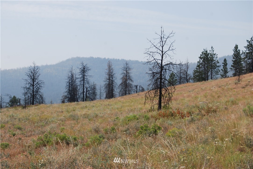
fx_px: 580
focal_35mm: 82
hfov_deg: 24.6
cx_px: 126
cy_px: 84
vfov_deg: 16.6
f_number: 8
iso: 100
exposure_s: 1/250
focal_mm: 55
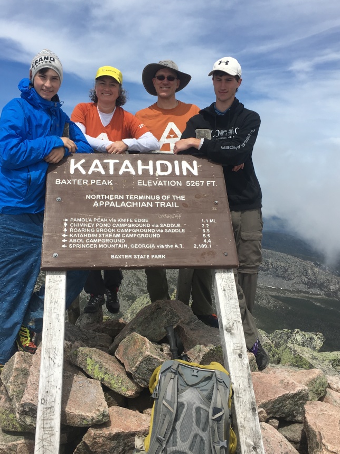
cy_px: 229
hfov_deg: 39.6
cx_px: 160
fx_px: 472
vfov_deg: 51.4
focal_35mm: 36
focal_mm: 4.15
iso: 25
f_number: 2.2
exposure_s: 1/2481
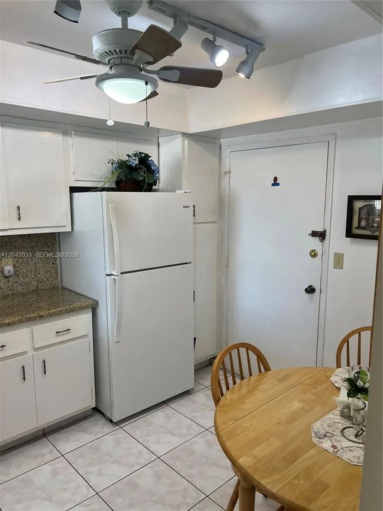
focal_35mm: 26
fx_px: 383
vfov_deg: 67.3
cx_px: 192
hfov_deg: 53.1
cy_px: 256
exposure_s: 1/120
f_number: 1.5
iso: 50
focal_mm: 5.7
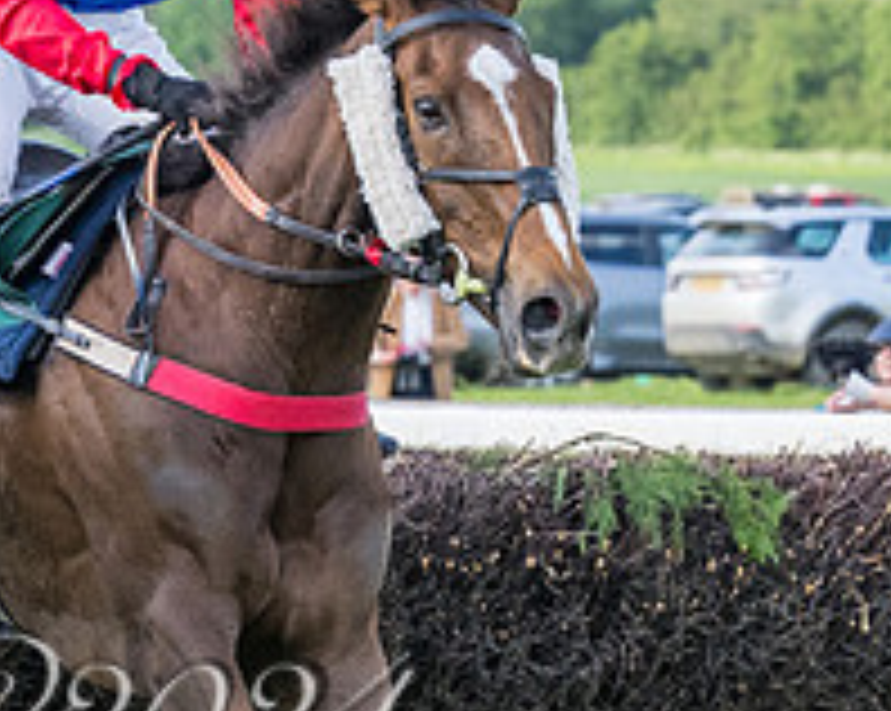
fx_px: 10143
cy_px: 405
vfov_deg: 4.0
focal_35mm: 385
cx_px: -291
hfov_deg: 5.0
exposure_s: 1/2500
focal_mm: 70
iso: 800
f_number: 4
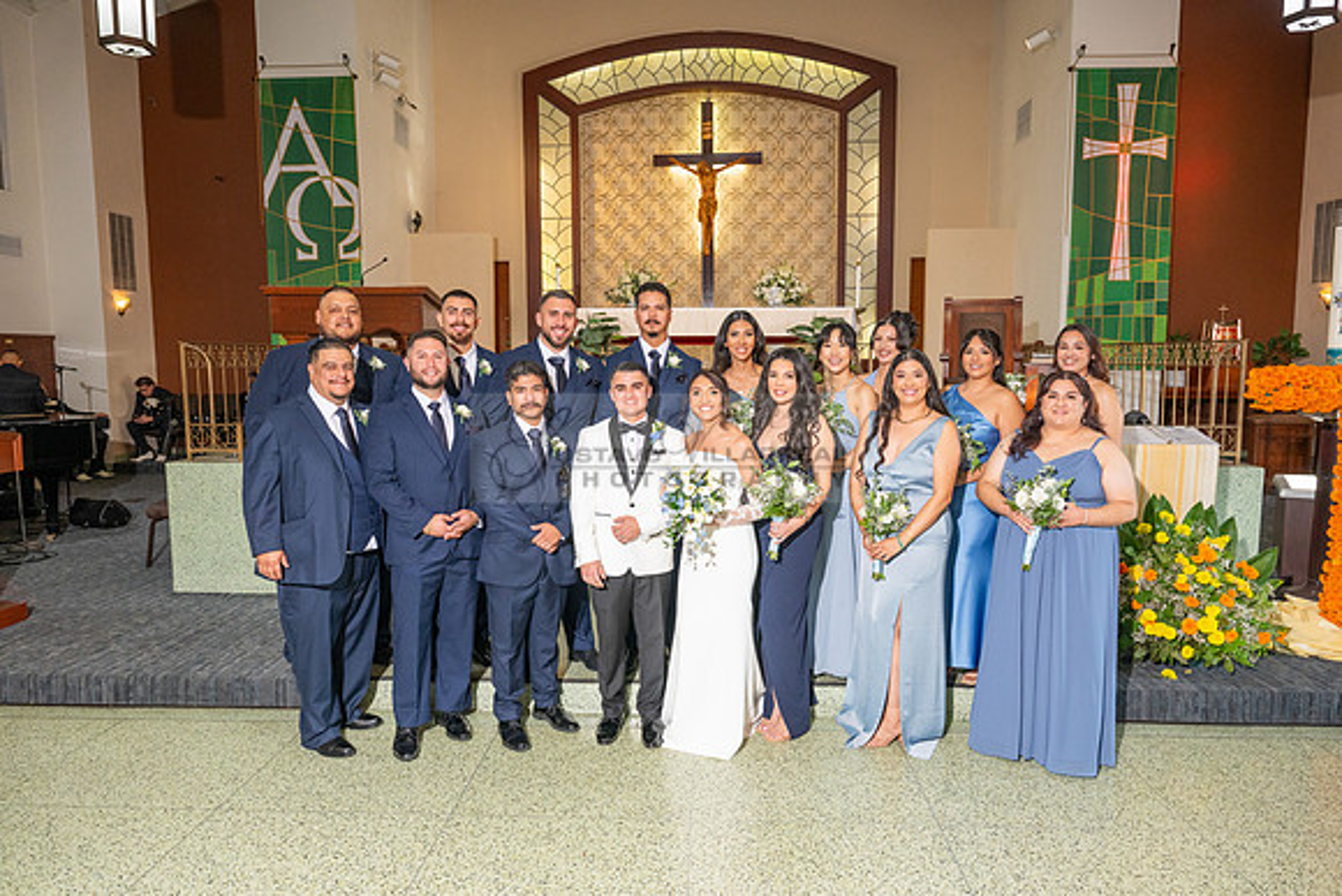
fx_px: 895
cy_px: 448
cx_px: 671
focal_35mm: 24
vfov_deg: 53.2
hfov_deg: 73.7
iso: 800
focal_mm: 24
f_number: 5
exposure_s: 1/160
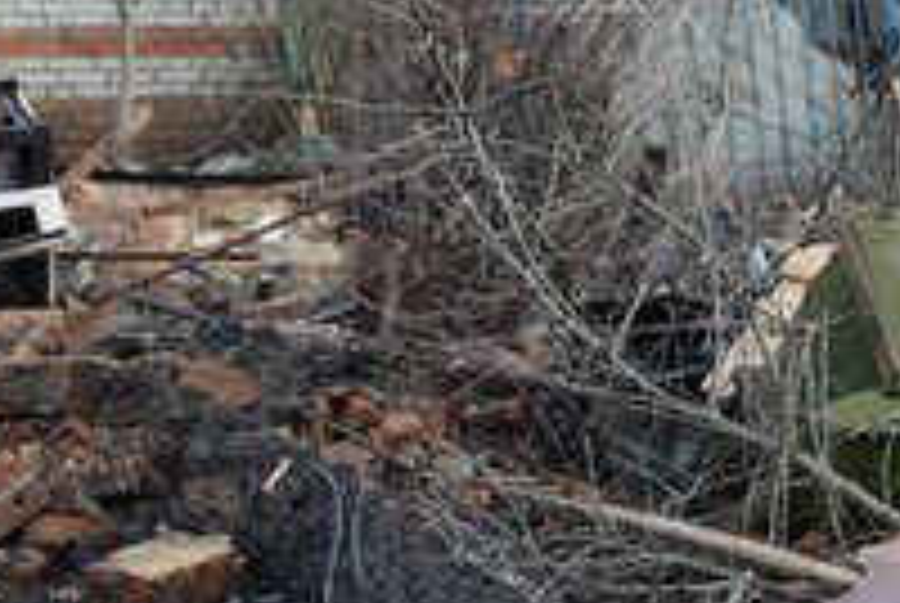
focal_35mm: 122
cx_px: 765
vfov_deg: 11.3
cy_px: 340
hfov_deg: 16.6
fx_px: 3054
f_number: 2.8
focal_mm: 61
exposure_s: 1/80
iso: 320
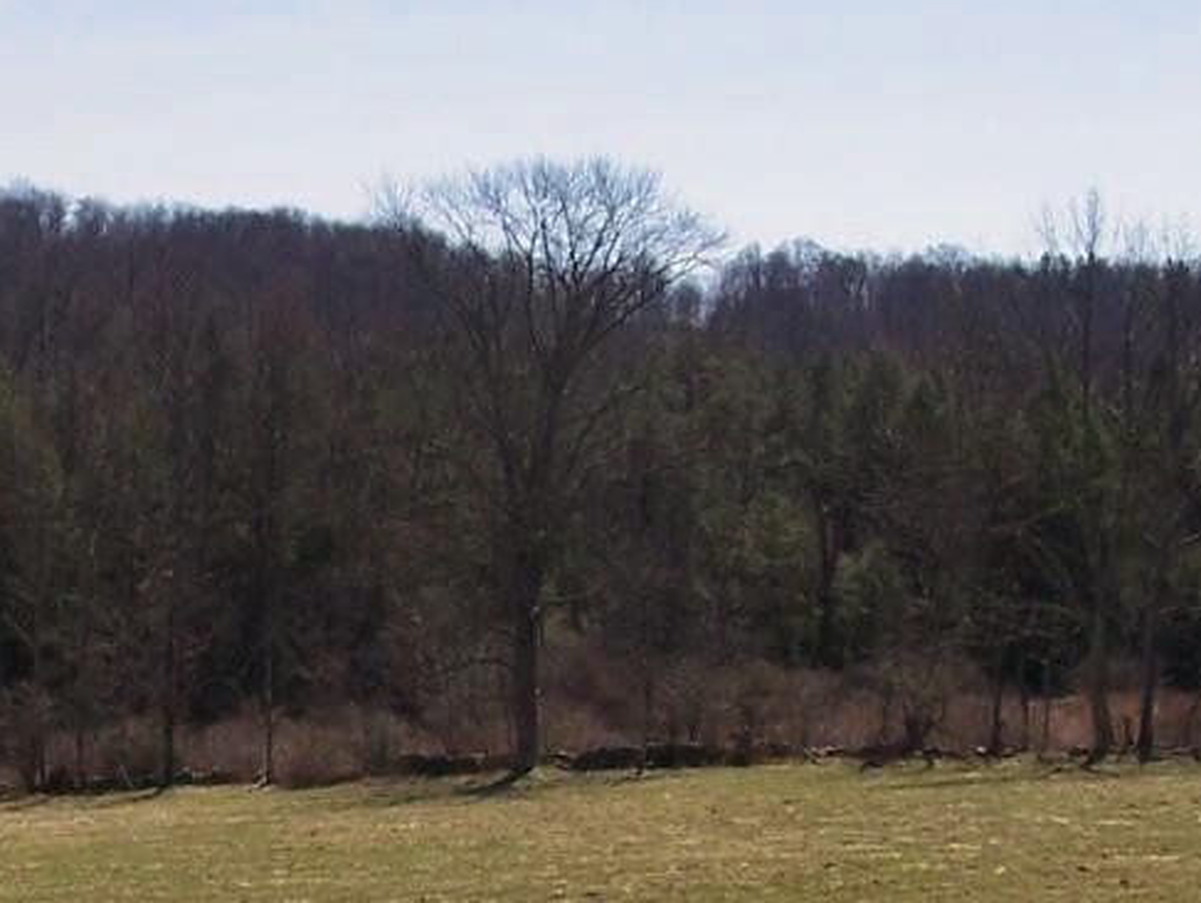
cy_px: 622
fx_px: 4201
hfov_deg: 16.2
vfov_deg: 12.2
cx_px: 429
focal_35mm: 121
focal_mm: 6.3
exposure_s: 1/800
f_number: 4
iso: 80
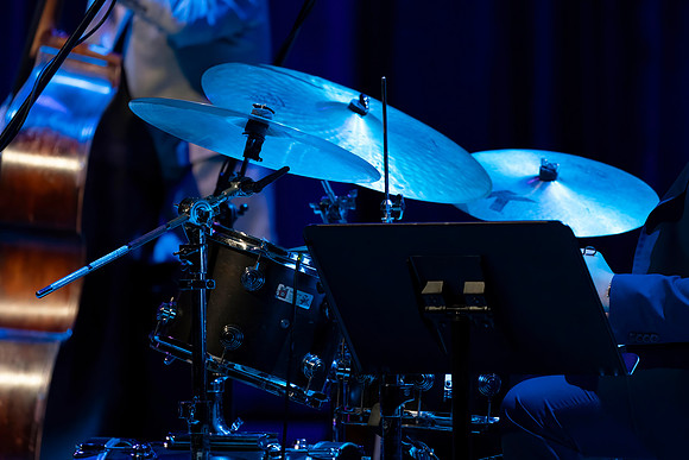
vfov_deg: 3.4
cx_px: 344
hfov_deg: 5.2
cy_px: 230
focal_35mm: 400
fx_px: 7657
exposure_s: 1/250
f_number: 6.3
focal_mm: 400
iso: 5000
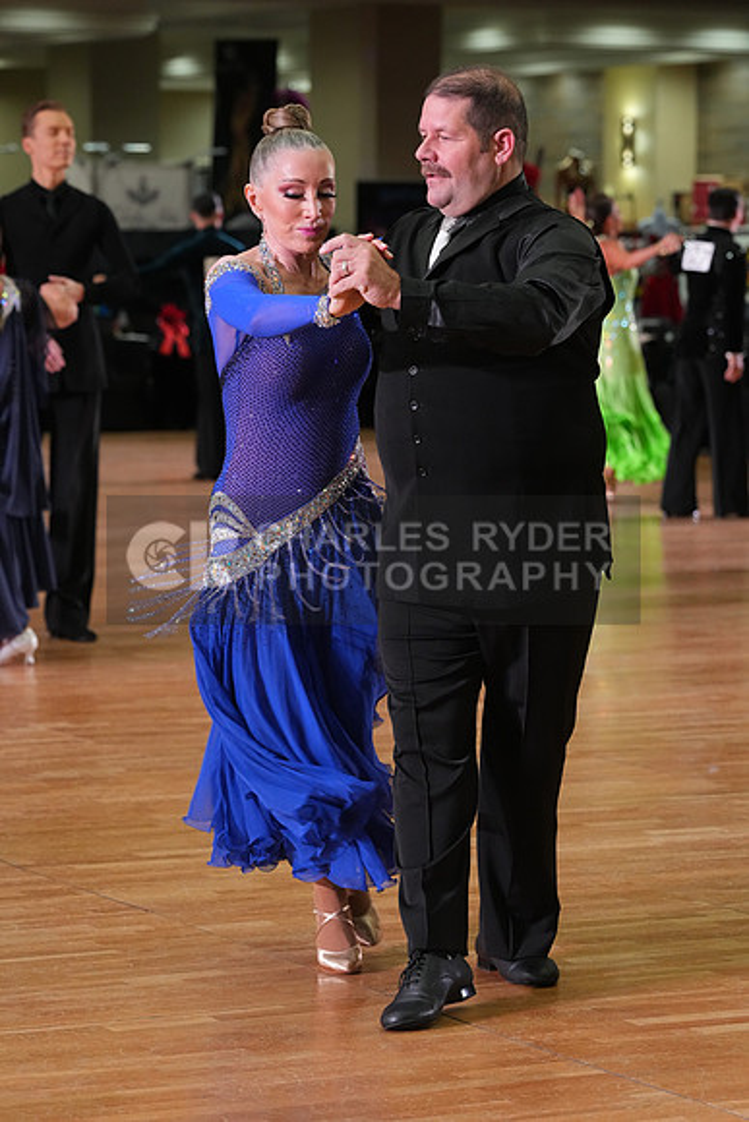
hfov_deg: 10.5
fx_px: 4086
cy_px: 561
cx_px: 374
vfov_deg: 15.6
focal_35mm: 131
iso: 3200
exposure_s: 1/200
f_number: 5.6
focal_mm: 131
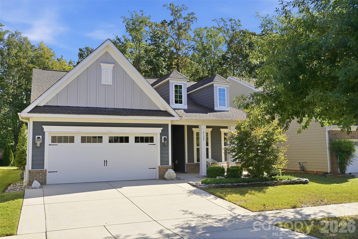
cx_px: 179
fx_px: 308
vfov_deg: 42.3
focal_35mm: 31
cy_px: 120
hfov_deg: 60.3
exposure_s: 1/100
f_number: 8
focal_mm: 31
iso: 100
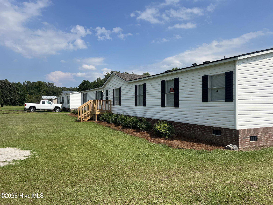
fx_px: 205
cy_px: 102
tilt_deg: +0.9
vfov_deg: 53.1
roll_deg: -1.2
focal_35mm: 26
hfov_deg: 67.3
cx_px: 136
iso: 50
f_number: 1.5
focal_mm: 5.7
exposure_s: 1/5587
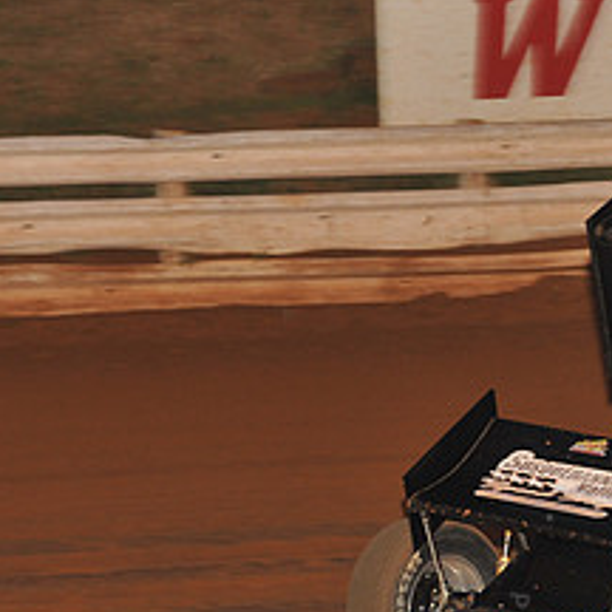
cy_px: 357
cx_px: 677
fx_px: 5481
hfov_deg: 6.4
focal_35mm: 274
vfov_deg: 6.4
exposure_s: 1/320
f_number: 6.3
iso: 1000
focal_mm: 120
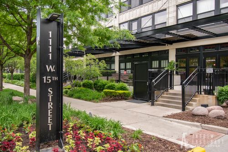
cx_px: 114
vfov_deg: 43.6
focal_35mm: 30
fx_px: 190
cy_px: 76
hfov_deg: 61.9
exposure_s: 1/250
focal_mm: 20
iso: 400
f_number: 8
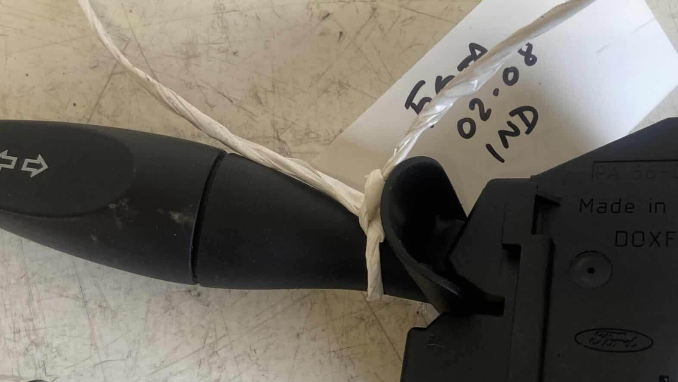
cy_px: 270
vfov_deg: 25.8
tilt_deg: -80.3
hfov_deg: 44.5
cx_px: 379
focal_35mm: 46
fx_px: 827
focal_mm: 4.25
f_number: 1.8
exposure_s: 1/100
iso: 125
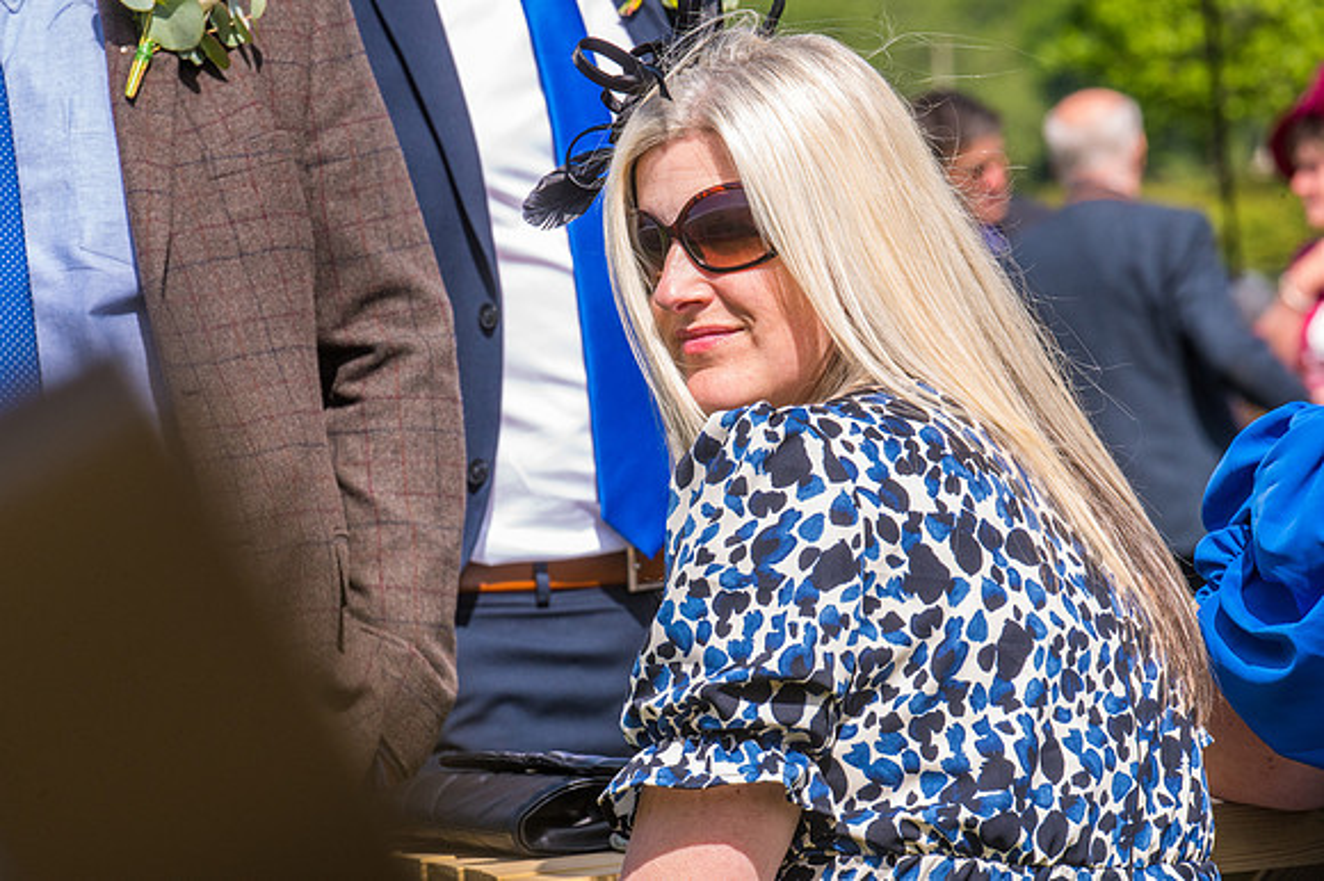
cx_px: 662
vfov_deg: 4.6
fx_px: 11027
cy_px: 440
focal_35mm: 300
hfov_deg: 6.9
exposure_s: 1/400
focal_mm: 300
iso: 1600
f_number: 22
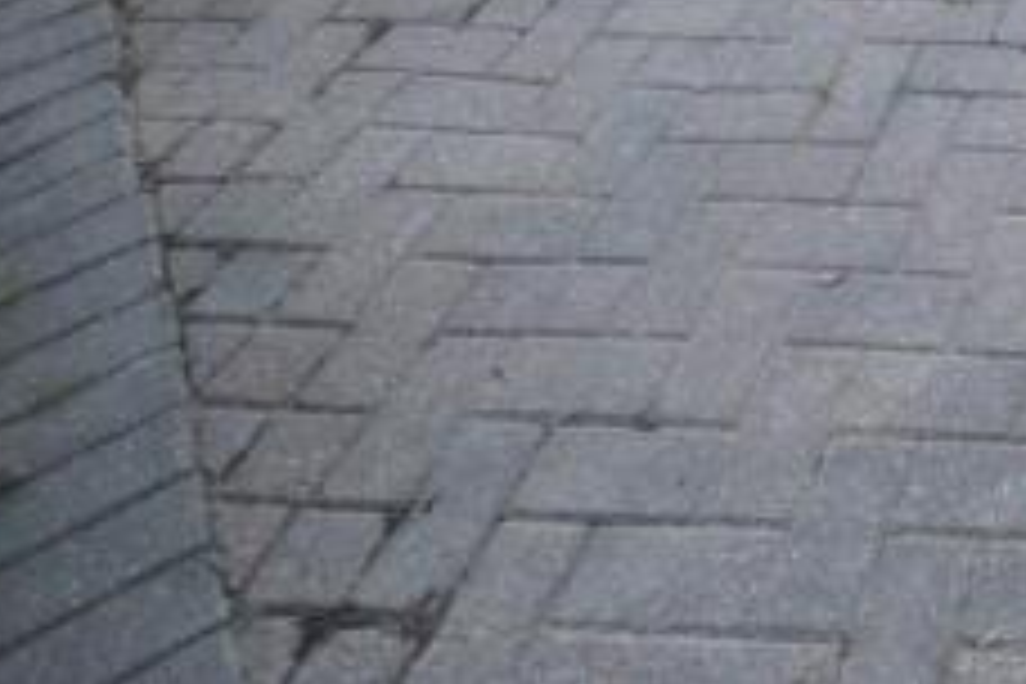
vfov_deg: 25.1
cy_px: -295
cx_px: 1402
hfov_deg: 31.8
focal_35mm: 43
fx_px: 1225
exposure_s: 1/160
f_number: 6.3
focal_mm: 10
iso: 400
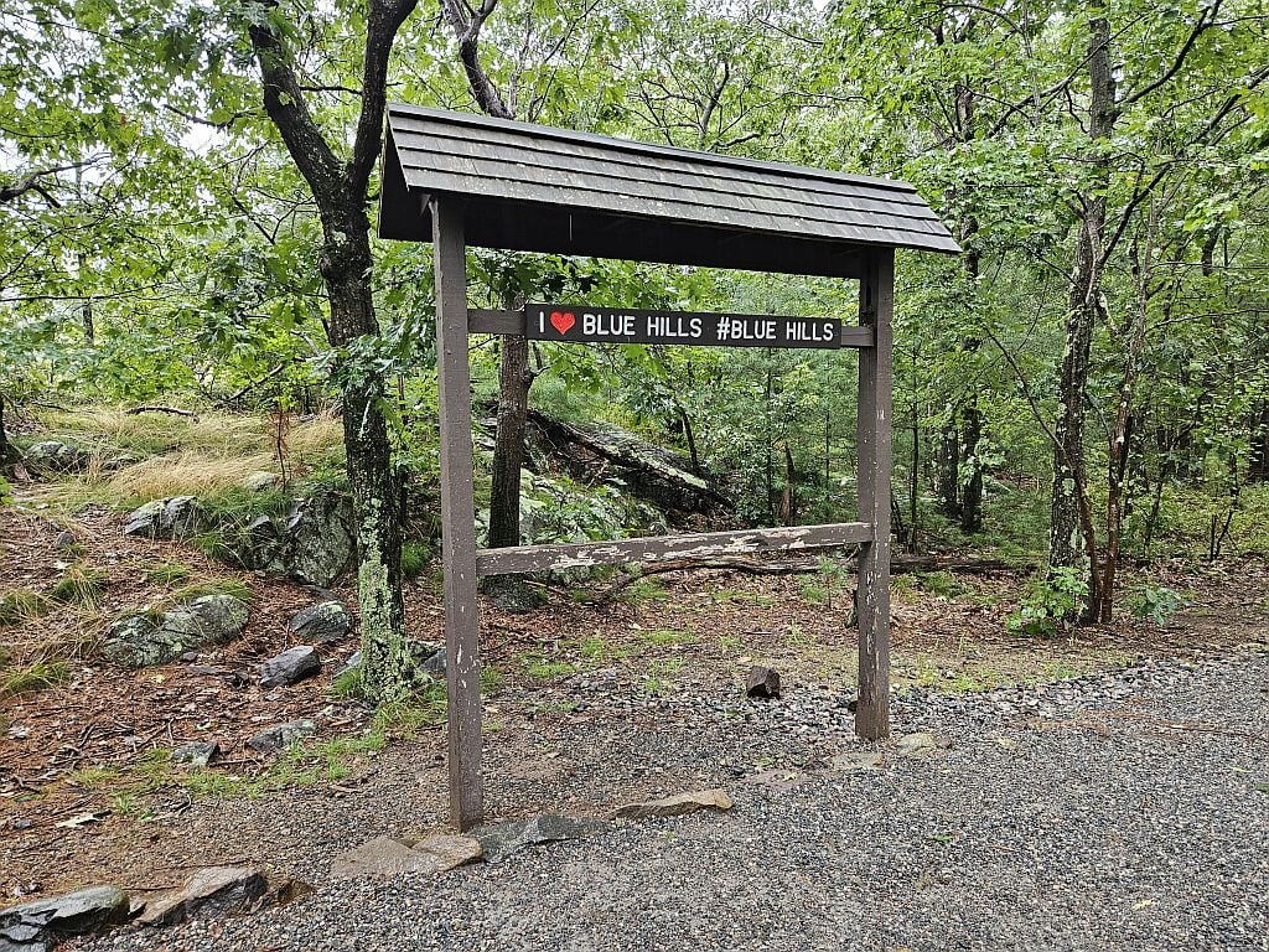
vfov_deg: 58.9
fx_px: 843
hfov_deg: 73.9
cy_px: 476
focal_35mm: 23
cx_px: 634
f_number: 1.8
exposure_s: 1/100
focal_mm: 5.4
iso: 160
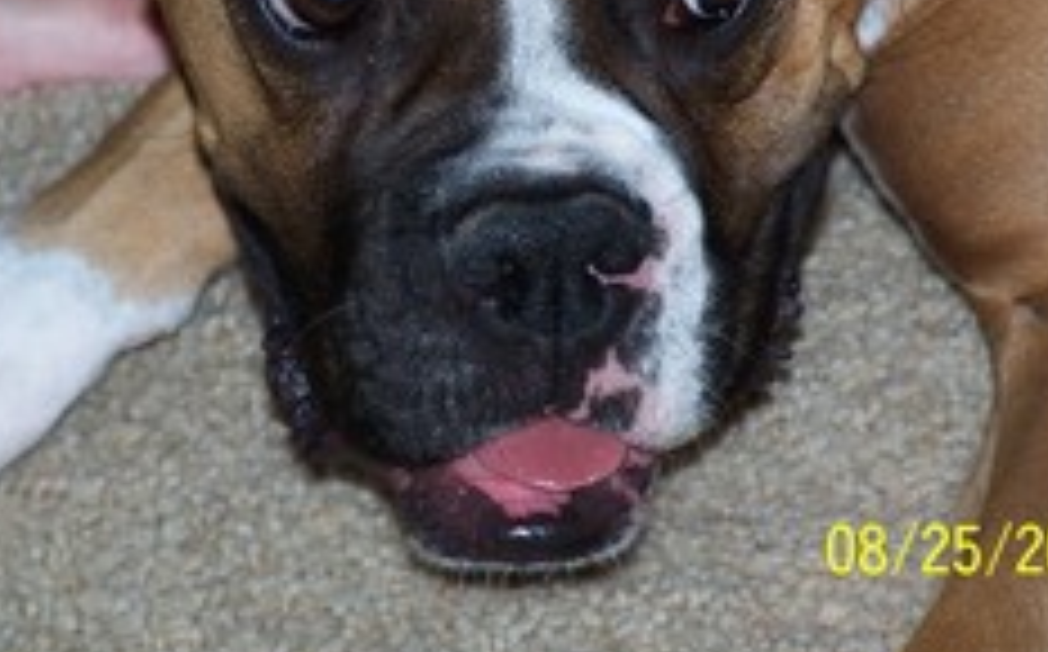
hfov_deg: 6.8
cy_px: 103
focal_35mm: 310
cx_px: 418
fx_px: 8843
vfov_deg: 4.2
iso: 80
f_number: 3.2
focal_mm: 31.3
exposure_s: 1/125
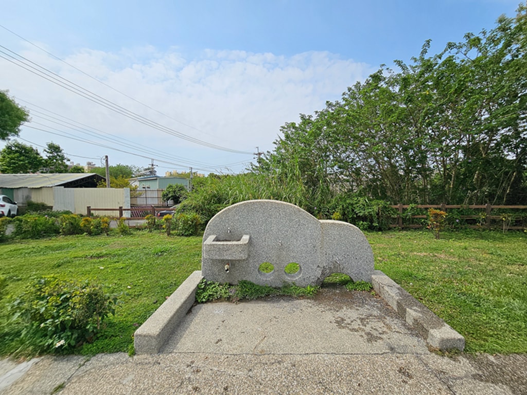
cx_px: 264
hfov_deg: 106.2
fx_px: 198
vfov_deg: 89.9
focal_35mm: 13
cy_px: 198
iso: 50
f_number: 2.2
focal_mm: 2.2
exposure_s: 1/4165
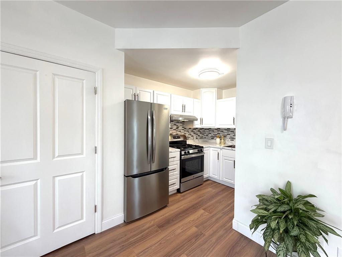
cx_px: 171
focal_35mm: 14
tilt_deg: -1.2
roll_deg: -0.4
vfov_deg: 85.7
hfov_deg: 102.1
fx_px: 138
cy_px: 128
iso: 160
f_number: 2.2
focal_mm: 2.22
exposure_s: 1/60
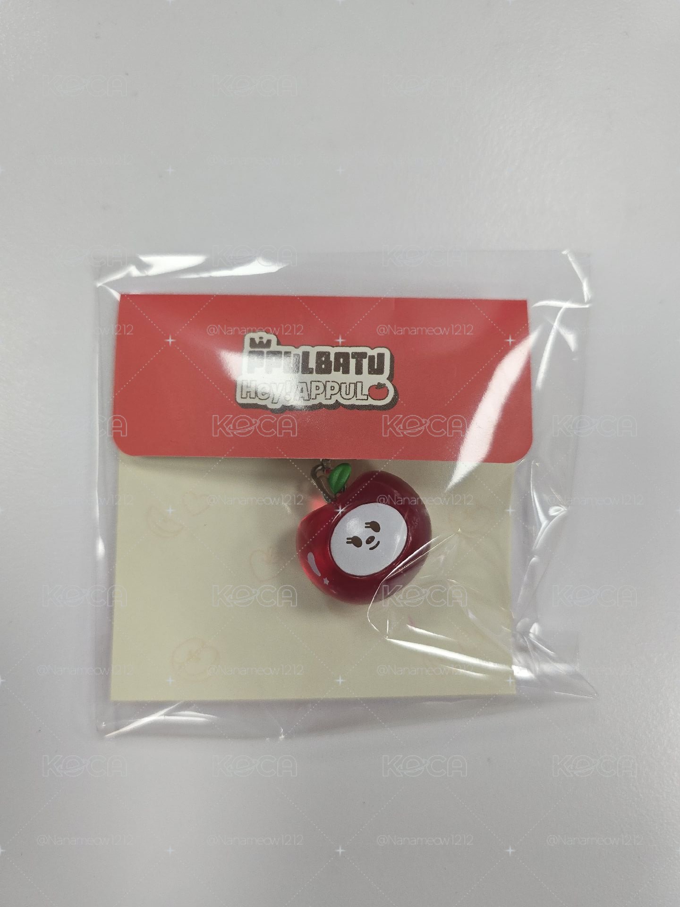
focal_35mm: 23
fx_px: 602
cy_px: 454
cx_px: 340
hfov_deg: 58.9
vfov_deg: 73.9
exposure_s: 1/120
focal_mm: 6.3
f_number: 1.7
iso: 80
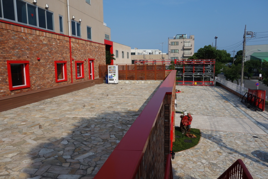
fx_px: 208
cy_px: 90
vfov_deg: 46.4
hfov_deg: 65.5
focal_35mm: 28
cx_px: 134
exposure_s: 1/800
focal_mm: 10.4
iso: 125
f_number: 6.3
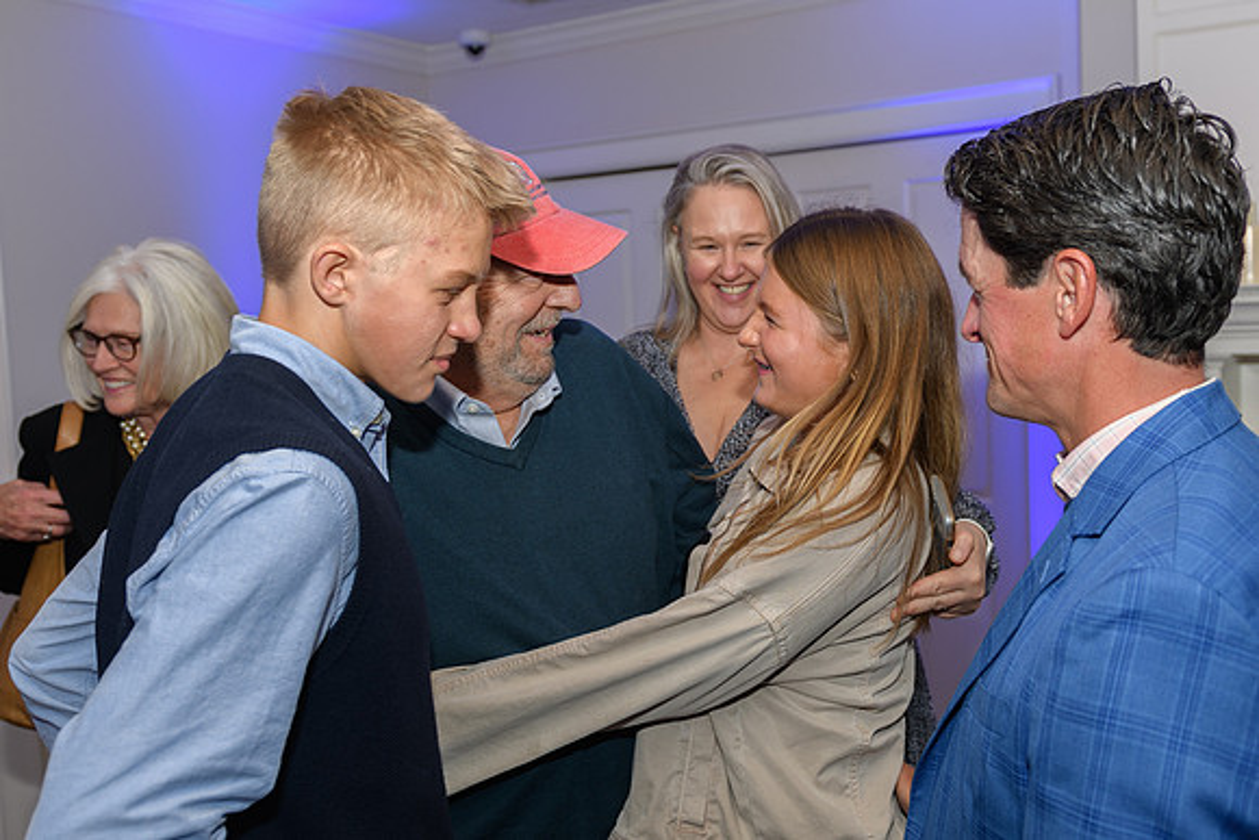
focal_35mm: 38
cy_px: 406
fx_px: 1317
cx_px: 668
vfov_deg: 35.4
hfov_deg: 51.1
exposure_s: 1/125
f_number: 3.5
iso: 250
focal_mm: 24
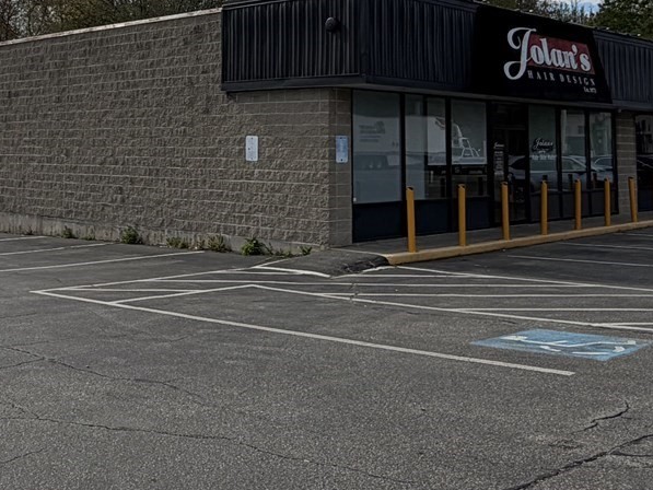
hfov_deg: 39.4
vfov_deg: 29.3
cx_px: 254
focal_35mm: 48
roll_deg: -0.3
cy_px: 69
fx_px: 906
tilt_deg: +5.3
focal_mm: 2.22
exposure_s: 1/1312
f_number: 2.2
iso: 25
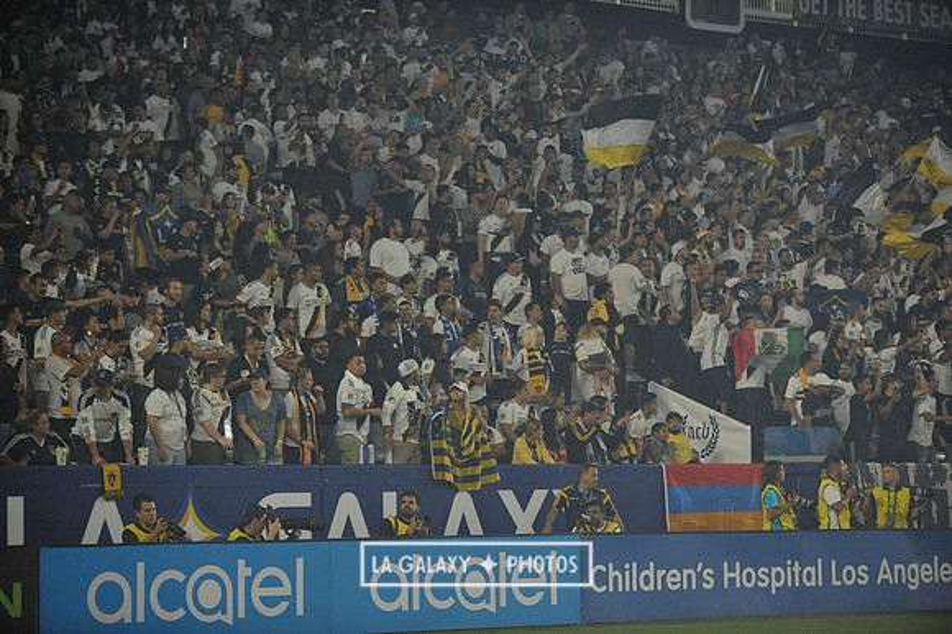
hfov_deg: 17.1
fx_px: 3171
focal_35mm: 120
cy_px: 317
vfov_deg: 11.4
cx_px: 476
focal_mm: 120
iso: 3200
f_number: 3.2
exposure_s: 1/2500
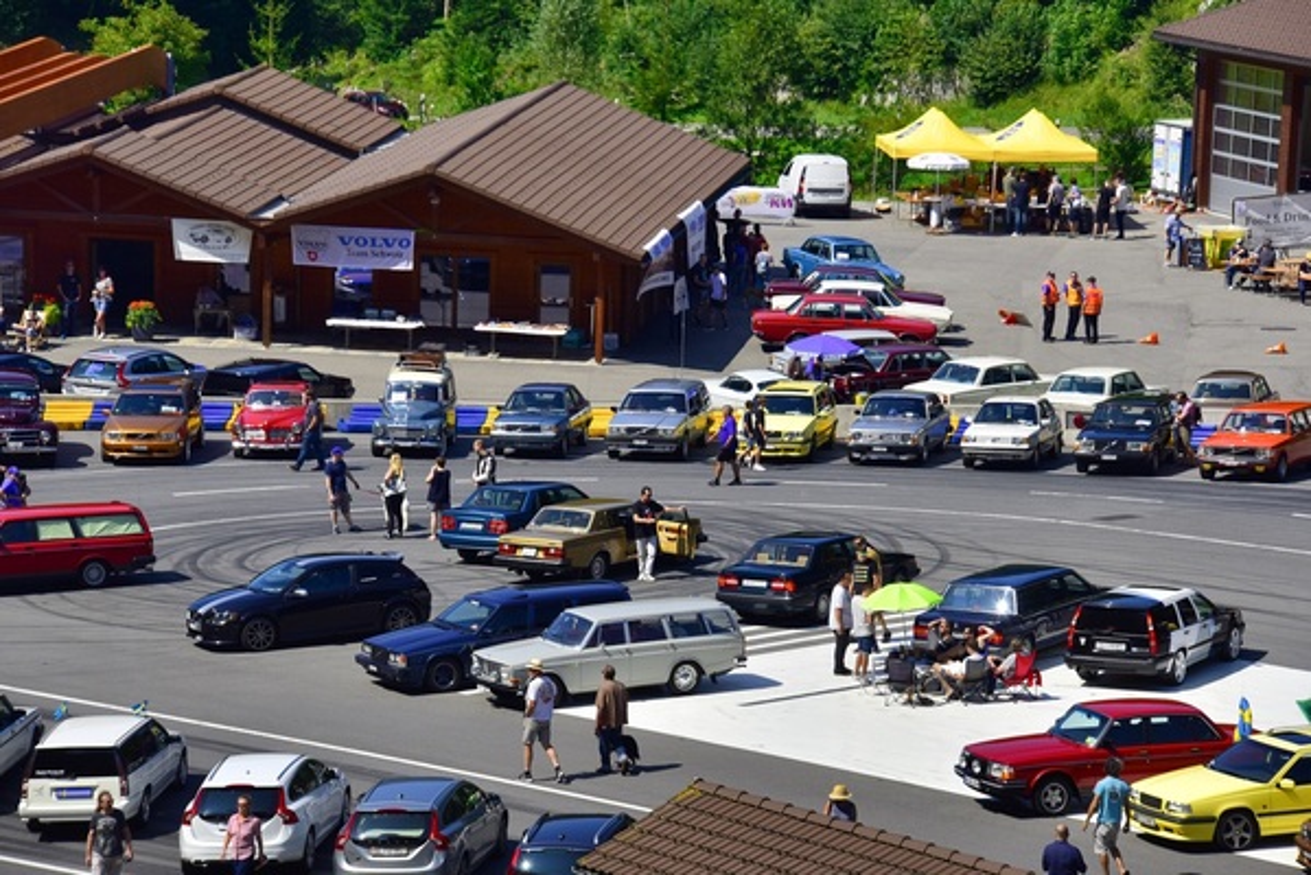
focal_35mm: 170
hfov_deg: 12.1
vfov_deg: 8.1
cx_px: 656
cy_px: 438
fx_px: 6194
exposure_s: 1/400
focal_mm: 170
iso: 160
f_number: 10
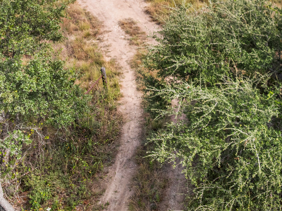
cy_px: 3
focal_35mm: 60
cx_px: 274
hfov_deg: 30.2
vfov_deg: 23.4
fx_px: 488
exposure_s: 1/640
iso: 280
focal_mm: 12.29
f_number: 2.8
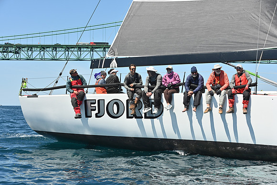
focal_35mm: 70
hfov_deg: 28.8
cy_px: 92
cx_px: 138
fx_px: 539
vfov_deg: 19.5
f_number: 8
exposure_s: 1/1000
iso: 320
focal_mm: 70
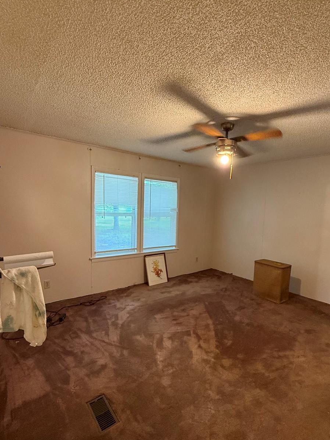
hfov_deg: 71.4
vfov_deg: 87.7
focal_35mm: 18
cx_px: 182
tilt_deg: -5.9
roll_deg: -2.4
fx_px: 229
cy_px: 233
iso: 400
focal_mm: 2.22
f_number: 2.2
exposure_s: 1/60
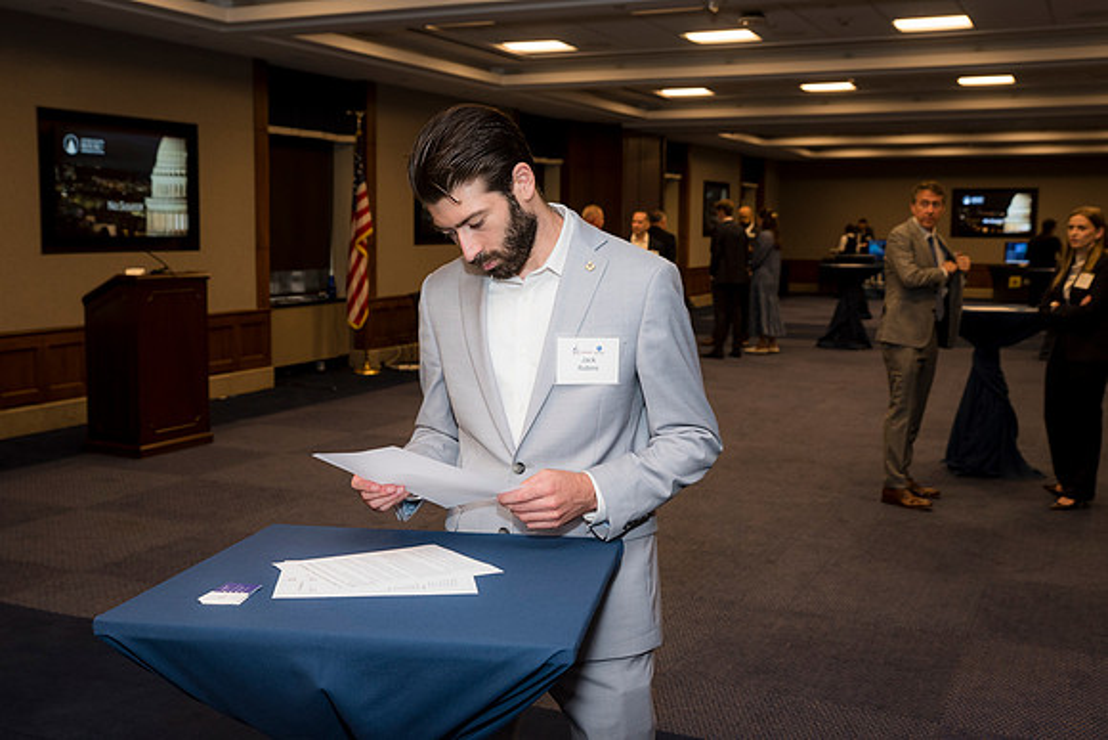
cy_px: 370
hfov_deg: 50.7
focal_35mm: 38
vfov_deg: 35.1
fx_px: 1170
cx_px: 554
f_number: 5
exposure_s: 1/125
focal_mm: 38
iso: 800
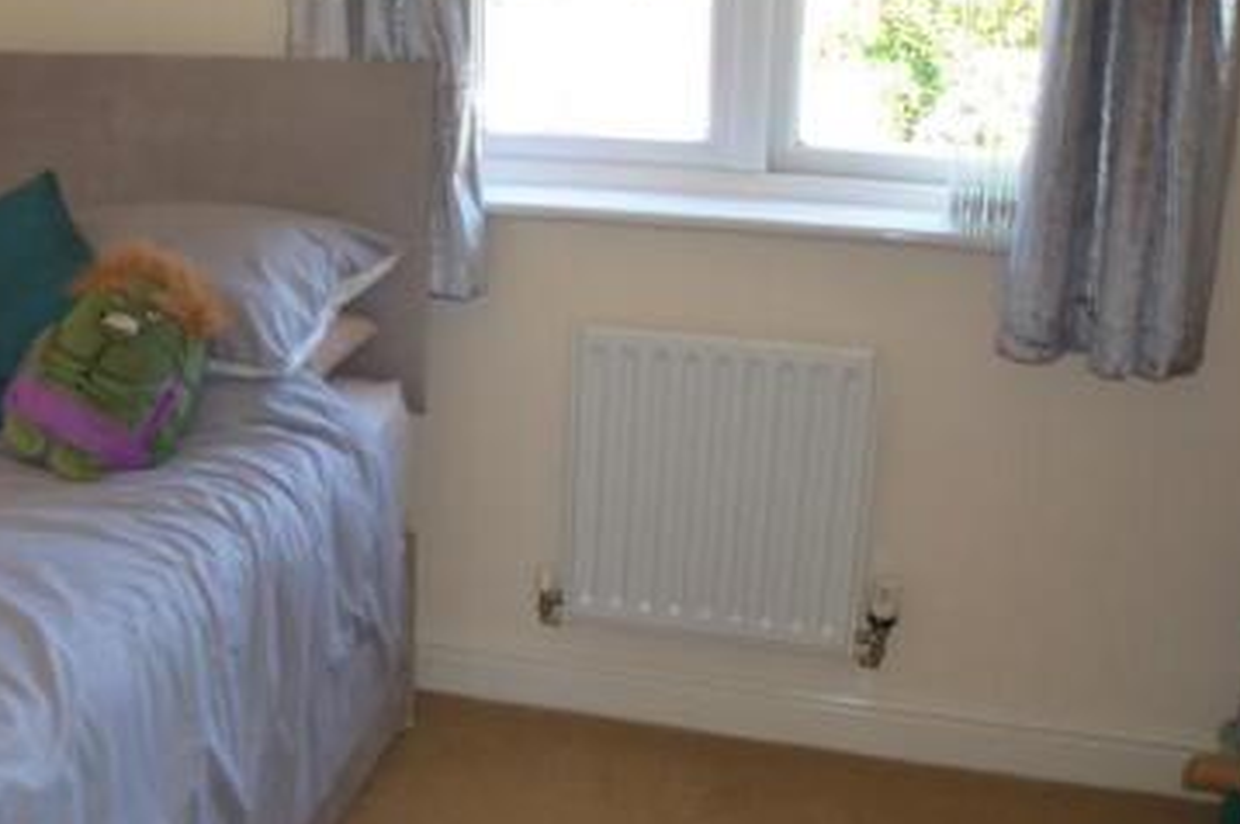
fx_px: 1893
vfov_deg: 24.6
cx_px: 322
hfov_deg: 35.5
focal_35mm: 55
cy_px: 376
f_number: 3.8
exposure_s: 1/60
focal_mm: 20
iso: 450
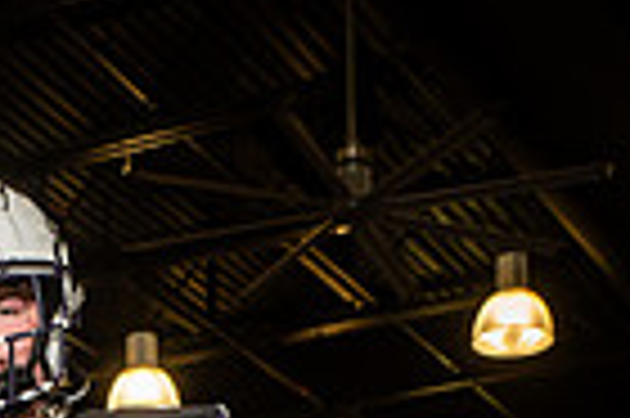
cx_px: 4
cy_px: 966
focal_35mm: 129
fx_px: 2255
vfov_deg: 9.5
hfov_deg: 15.6
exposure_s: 1/250
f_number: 5.6
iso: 500
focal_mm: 40
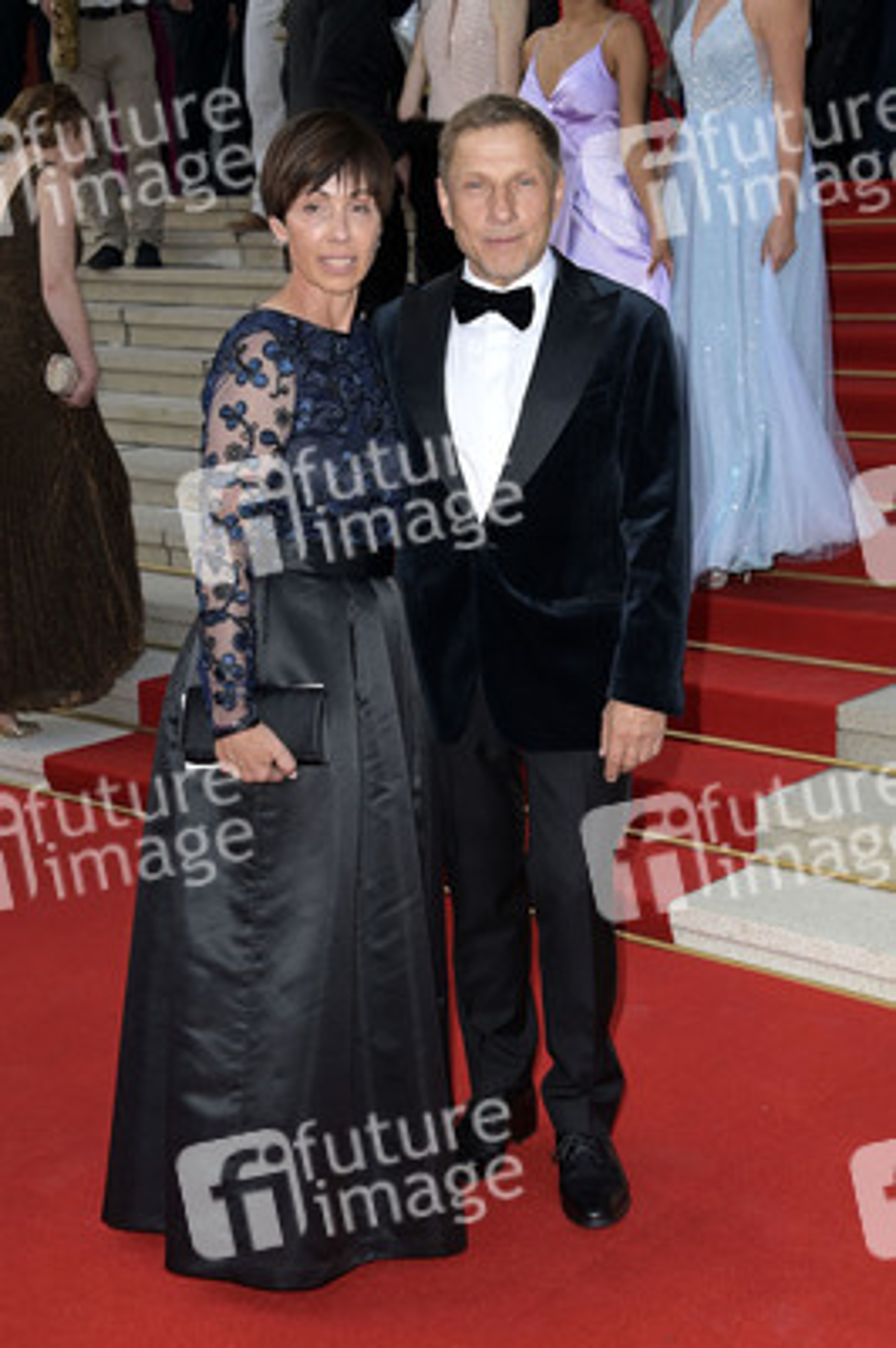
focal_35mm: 55
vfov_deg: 36.3
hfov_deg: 24.6
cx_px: 448
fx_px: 2057
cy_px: 674
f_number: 6.3
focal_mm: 55
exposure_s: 1/250
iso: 1000
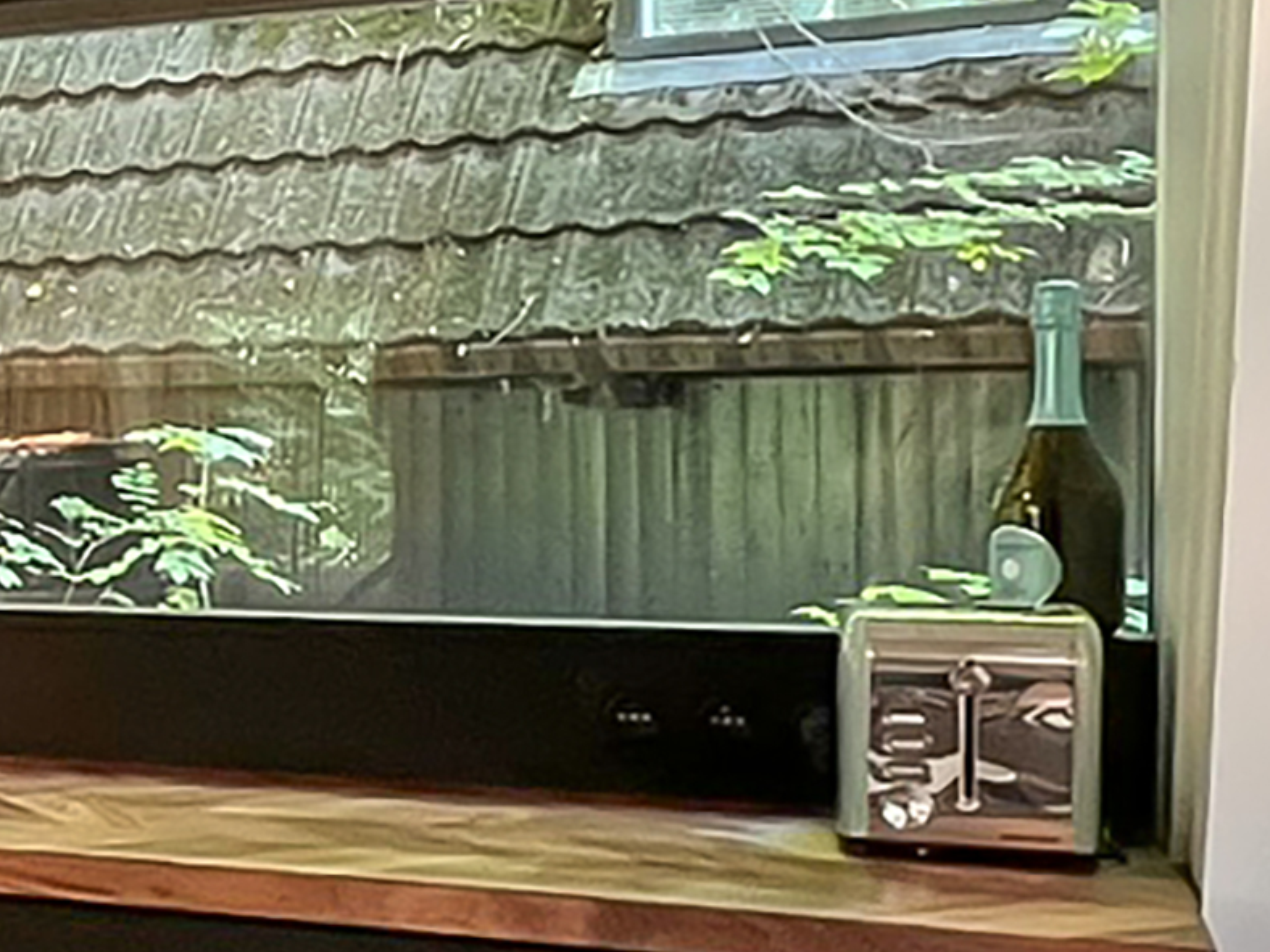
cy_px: 598
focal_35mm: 66
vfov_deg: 22.2
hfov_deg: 21.2
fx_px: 2421
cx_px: -930
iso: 400
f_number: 1.8
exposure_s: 1/50
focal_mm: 1.57
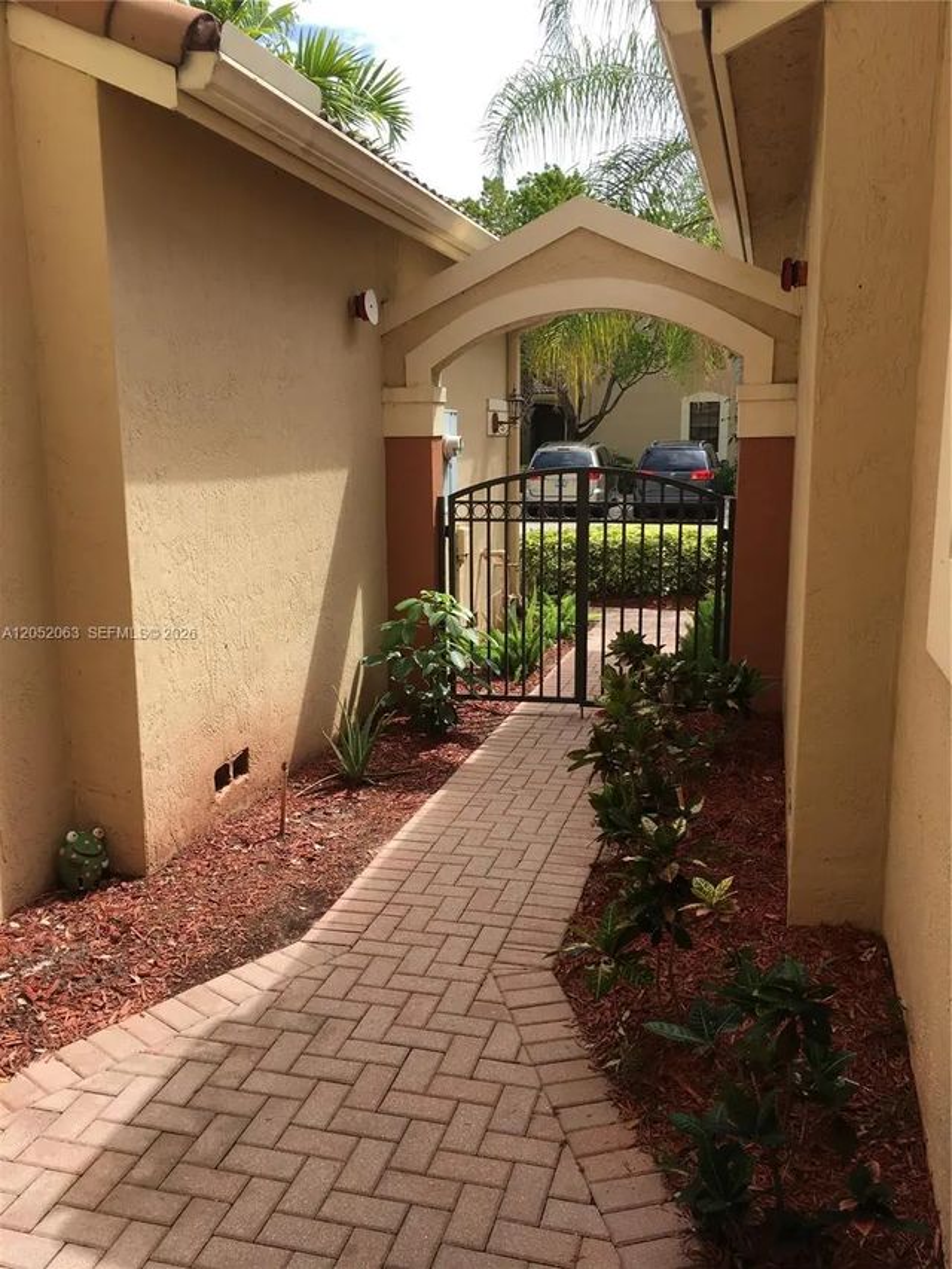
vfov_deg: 61.7
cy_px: 634
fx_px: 1063
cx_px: 476
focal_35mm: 29
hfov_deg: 48.2
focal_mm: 4.15
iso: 25
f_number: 2.2
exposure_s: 1/845
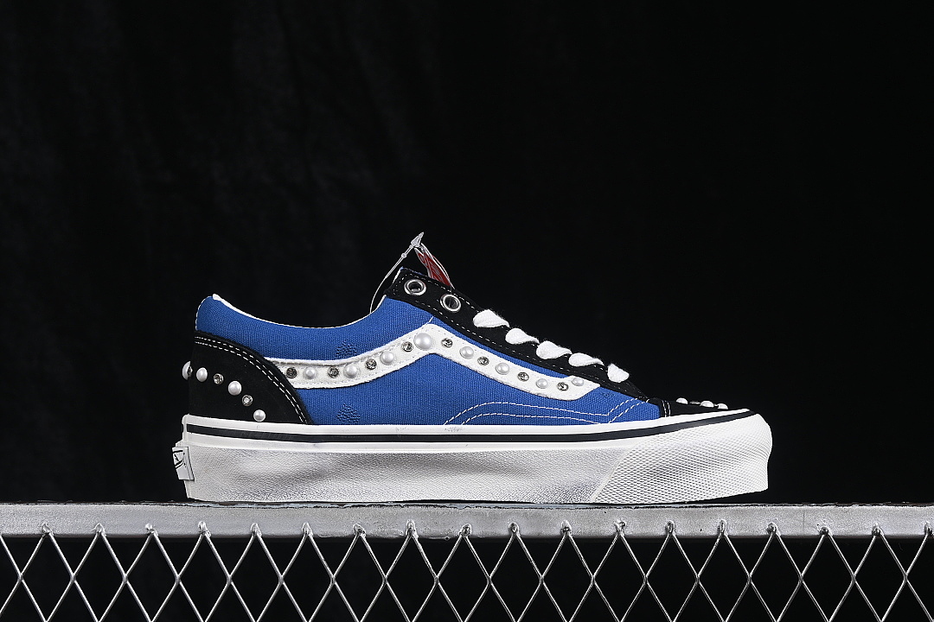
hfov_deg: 27.0
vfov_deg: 18.2
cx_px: 467
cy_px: 311
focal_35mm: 75
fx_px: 1946
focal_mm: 50
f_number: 8
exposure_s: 1/80
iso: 160
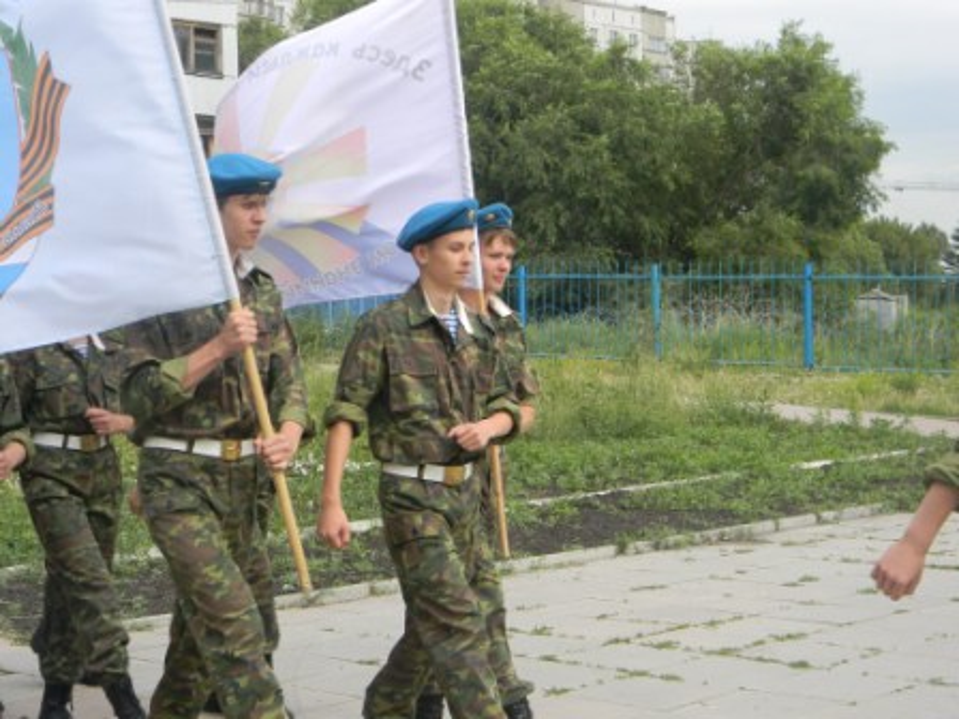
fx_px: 1856
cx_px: 480
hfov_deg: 29.0
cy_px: 360
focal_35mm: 67
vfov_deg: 21.9
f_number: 4.3
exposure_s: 1/360
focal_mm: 12.2
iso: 80
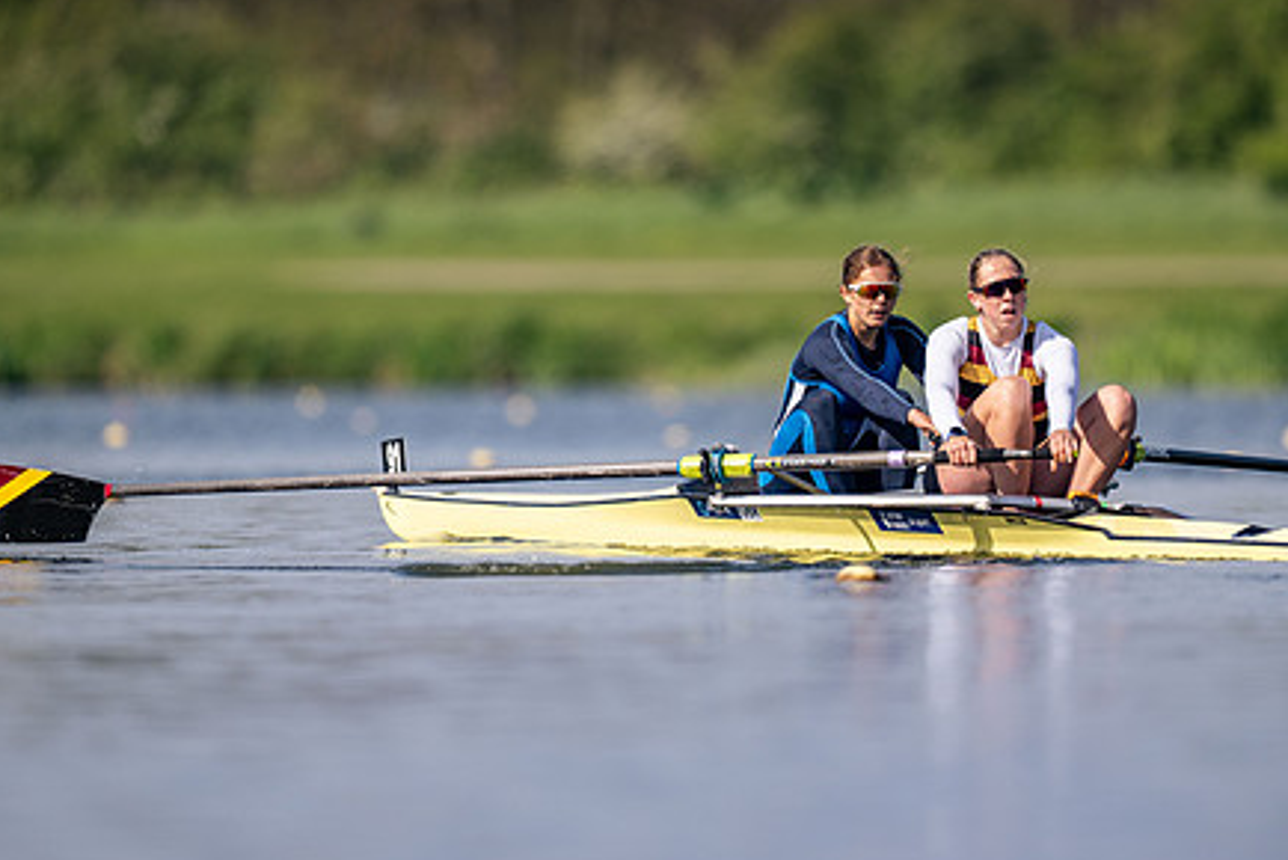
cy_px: 387
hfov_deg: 2.6
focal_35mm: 802
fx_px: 28712
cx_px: 751
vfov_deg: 1.7
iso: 220
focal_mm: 600
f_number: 4
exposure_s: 1/2500
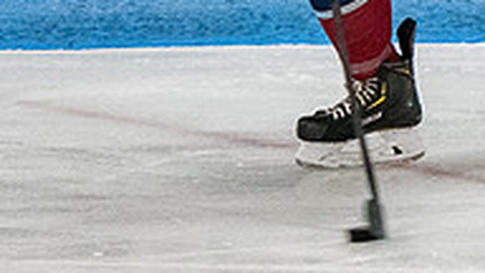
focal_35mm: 888
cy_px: -164
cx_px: 453
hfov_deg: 2.4
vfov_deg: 1.4
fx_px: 11420
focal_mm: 110
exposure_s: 1/800
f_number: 3.5
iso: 2500
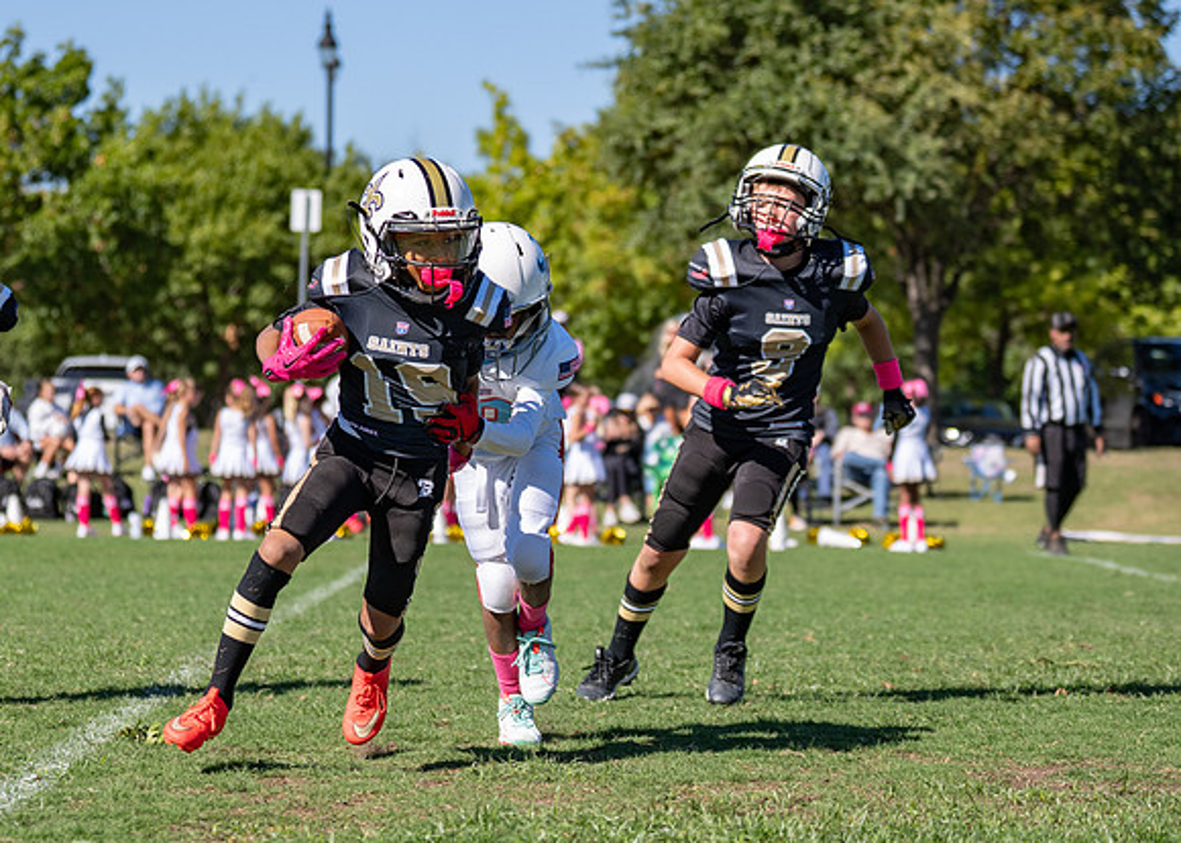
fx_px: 4190
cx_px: 493
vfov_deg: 11.5
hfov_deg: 16.0
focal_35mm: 125
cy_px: 419
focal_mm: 70
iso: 100
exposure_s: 1/2000
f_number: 2.8
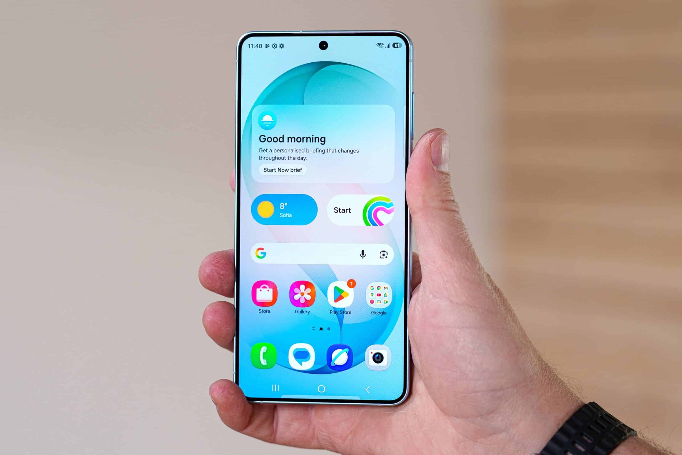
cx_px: 341
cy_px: 228
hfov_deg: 23.9
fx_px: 1610
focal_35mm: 85
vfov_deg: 16.1
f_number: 4
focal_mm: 85
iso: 250
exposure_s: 1/125
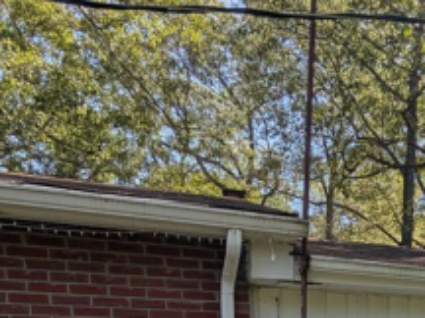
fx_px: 454
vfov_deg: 30.6
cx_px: 396
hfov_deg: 44.7
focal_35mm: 37
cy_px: 410
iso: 60
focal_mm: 2.02
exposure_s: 1/1626
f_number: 1.7
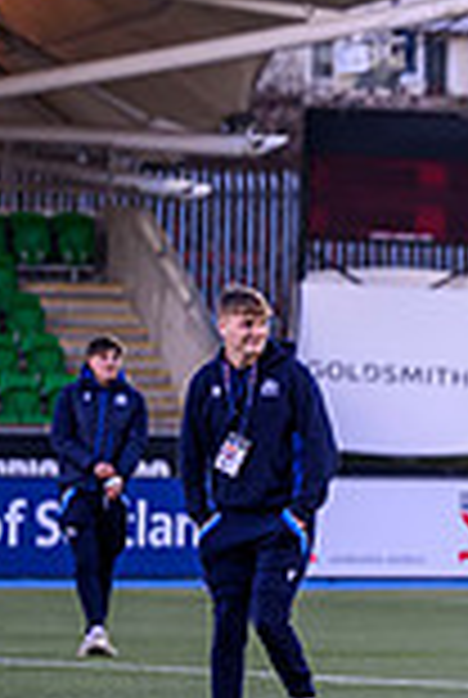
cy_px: 259
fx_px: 9065
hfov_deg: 2.9
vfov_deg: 4.4
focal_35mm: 467
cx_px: 1274
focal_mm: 125
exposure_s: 1/640
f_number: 2.8
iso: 1000
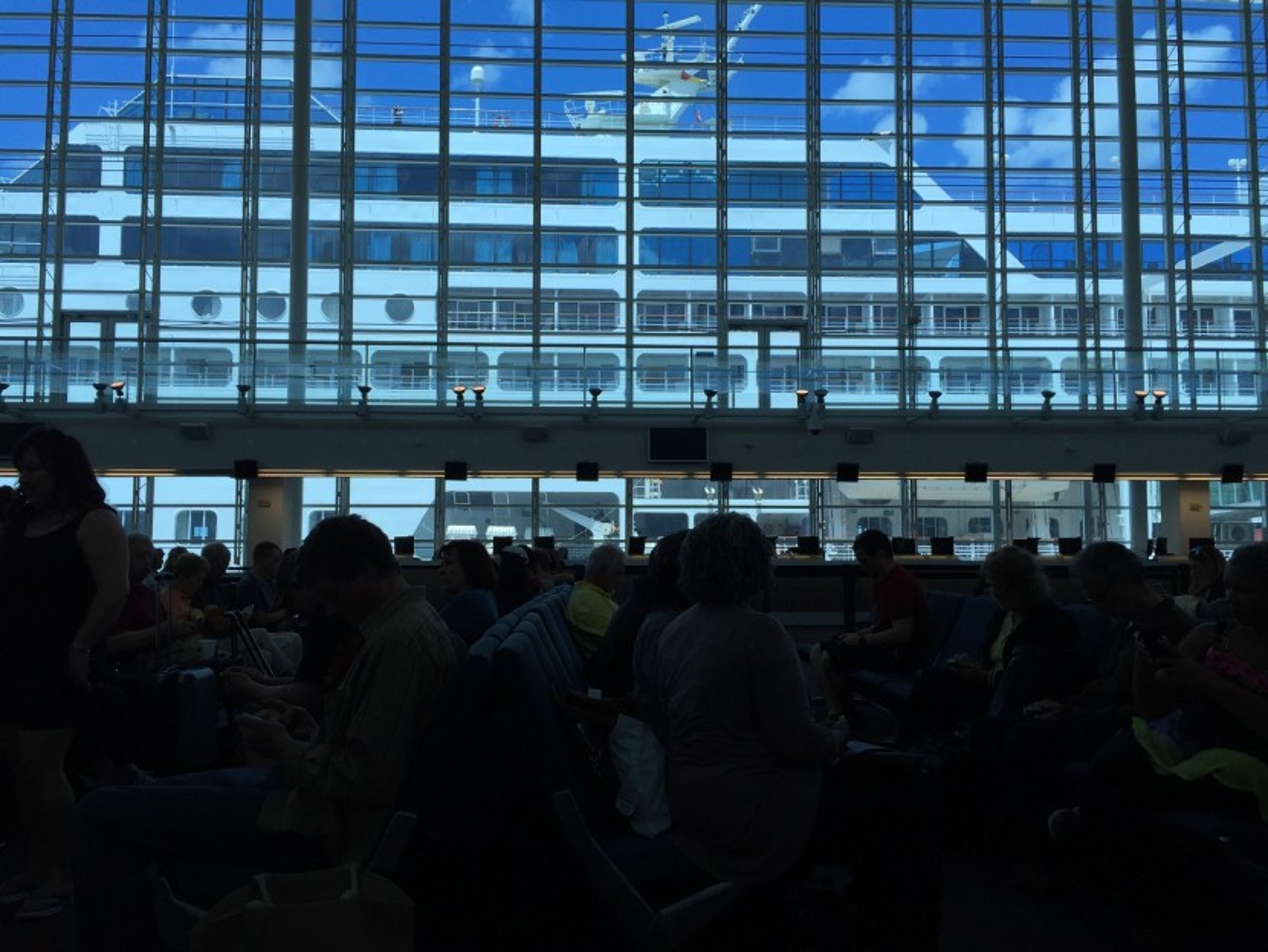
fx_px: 1063
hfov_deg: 61.6
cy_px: 476
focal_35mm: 29
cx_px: 634
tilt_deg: +4.2
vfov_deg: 48.3
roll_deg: -1.0
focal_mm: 4.15
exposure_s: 1/898
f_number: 2.2
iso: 32
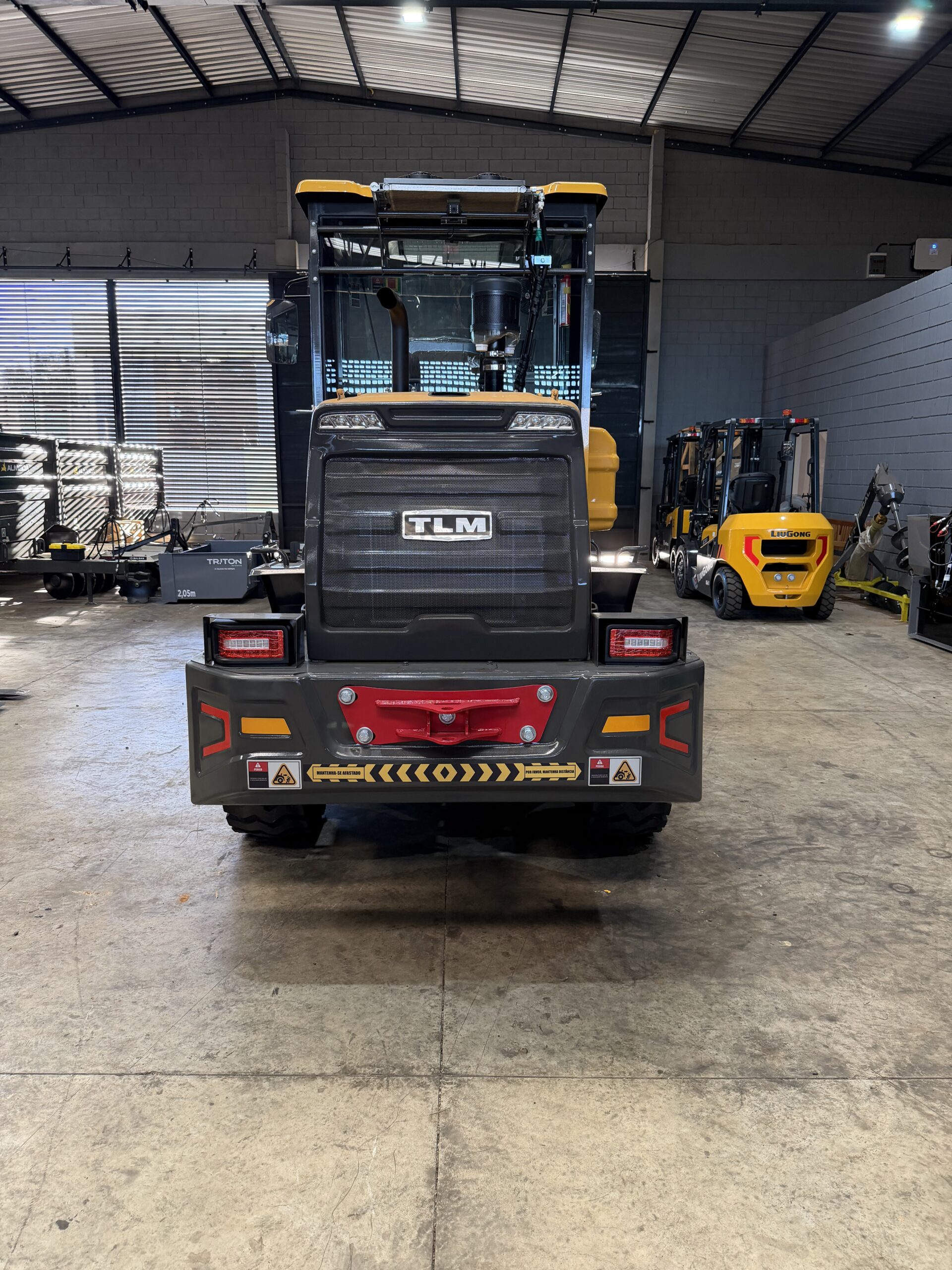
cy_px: 635
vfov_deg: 71.6
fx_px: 880
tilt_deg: -10.7
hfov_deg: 56.8
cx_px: 476
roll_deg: -0.5
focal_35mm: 24
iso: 200
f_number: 1.78
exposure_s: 1/63
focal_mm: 6.76
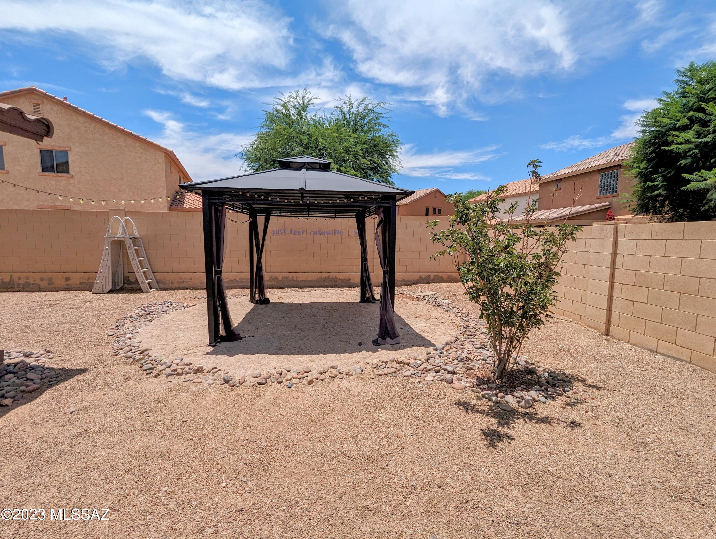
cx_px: 358
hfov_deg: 94.4
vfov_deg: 78.2
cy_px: 270
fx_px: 331
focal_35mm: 16
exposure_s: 1/2732
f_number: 2.2
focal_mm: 2.35
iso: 54
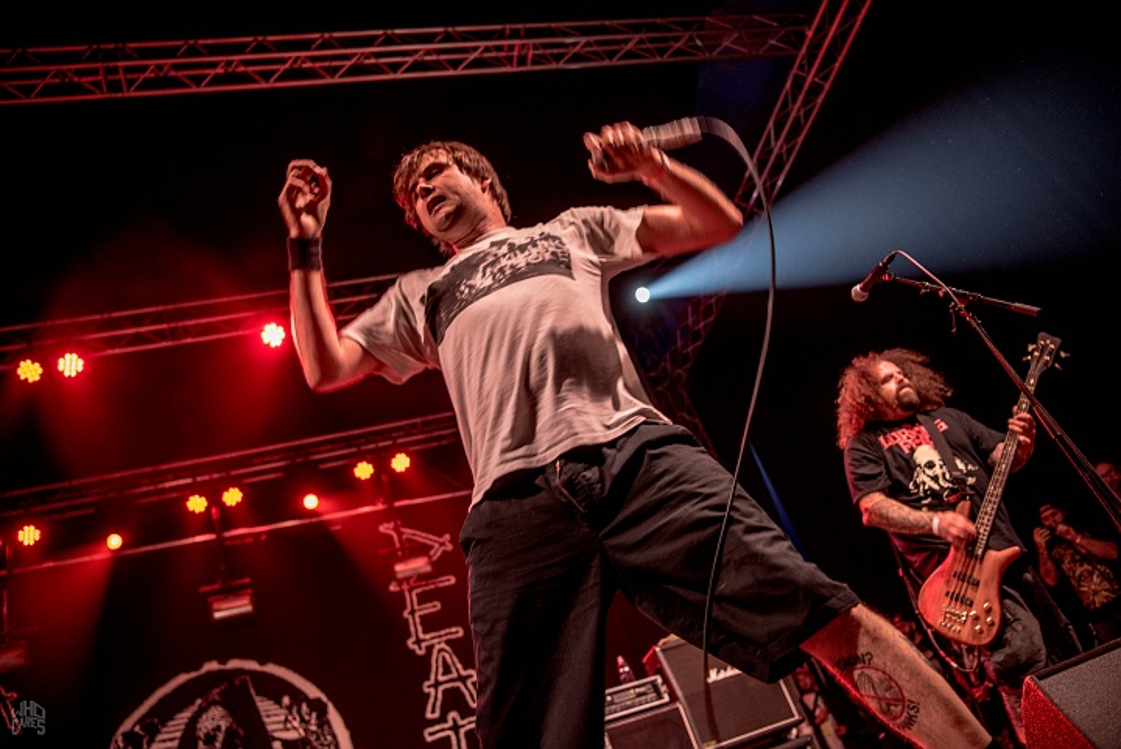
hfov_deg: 61.9
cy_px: 374
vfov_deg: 43.7
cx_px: 560
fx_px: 935
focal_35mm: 30
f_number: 2.8
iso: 1000
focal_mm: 30
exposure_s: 1/100
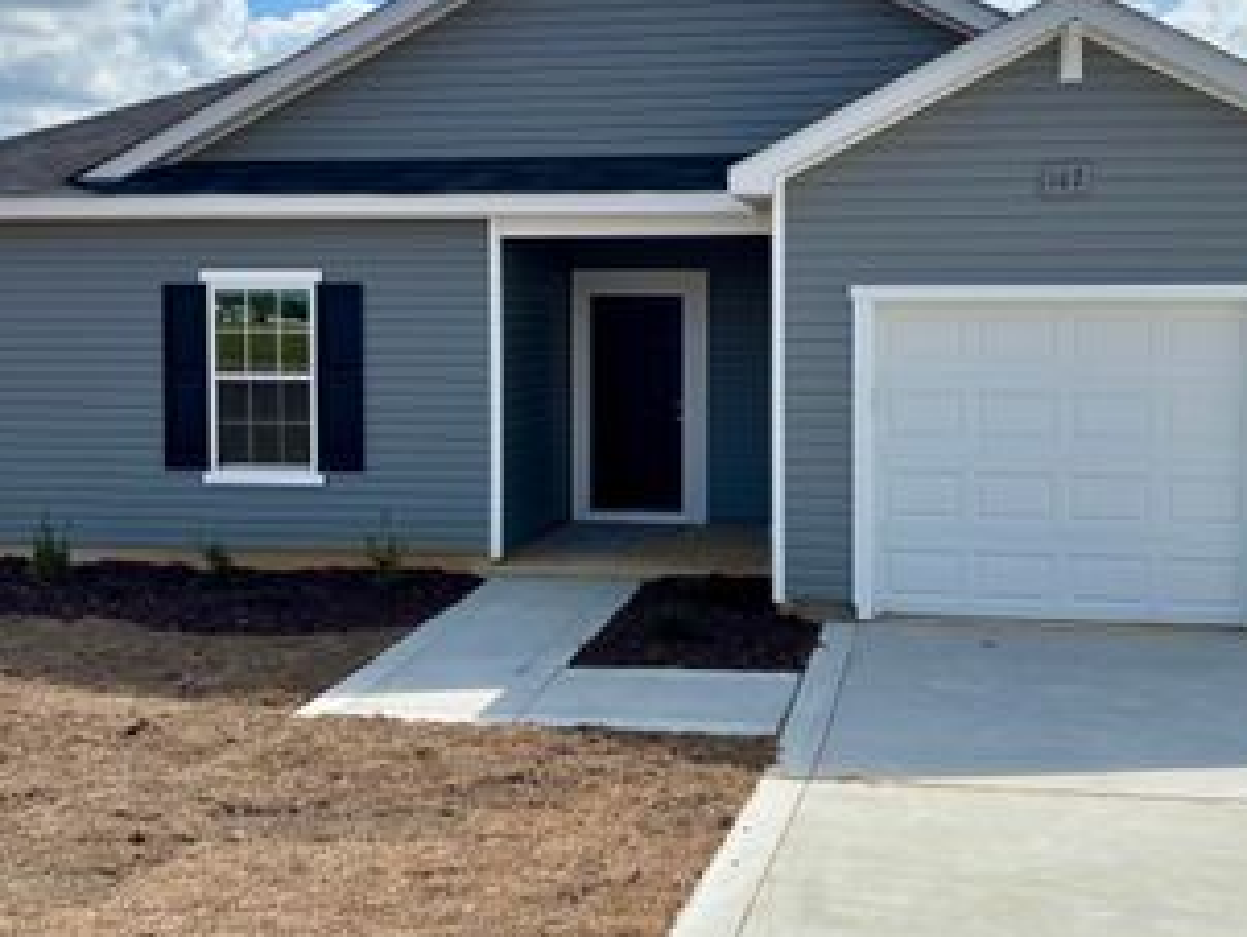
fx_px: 1550
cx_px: 685
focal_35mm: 43
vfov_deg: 33.5
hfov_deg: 43.8
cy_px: 369
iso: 50
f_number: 1.6
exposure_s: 1/4630
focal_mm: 5.96
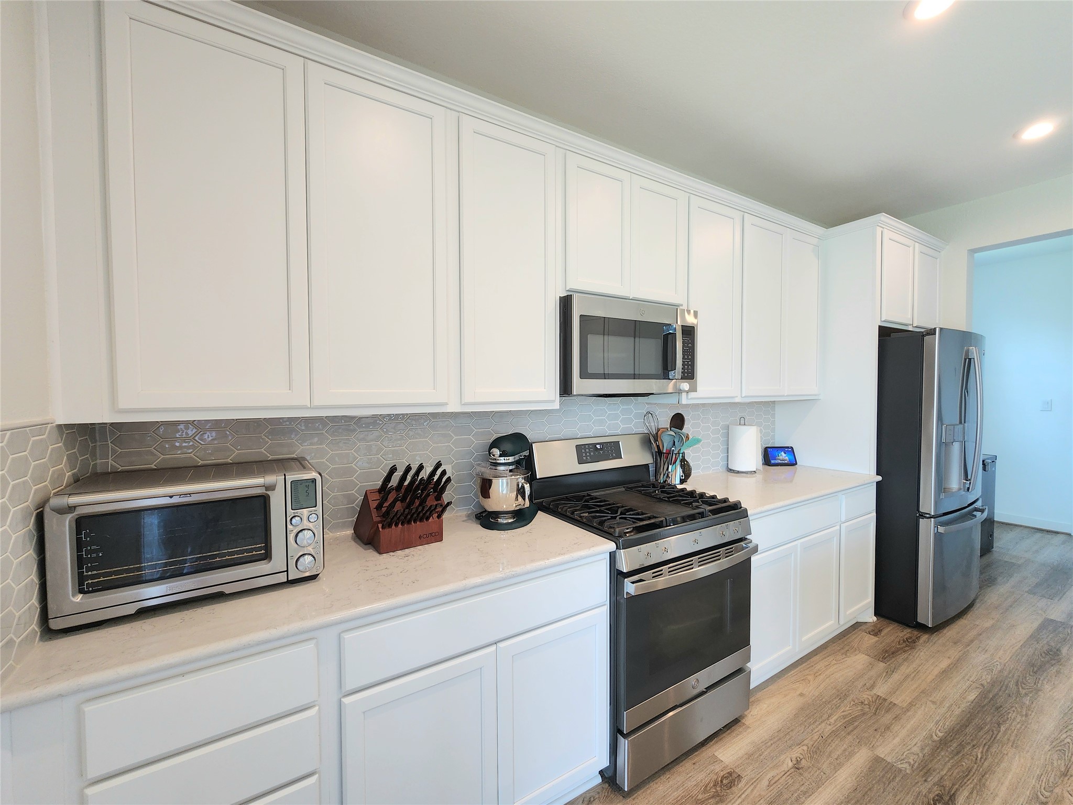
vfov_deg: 89.9
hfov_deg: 106.2
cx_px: 536
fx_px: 403
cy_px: 402
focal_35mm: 13
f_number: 2.2
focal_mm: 2.2
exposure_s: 1/60.2
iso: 125
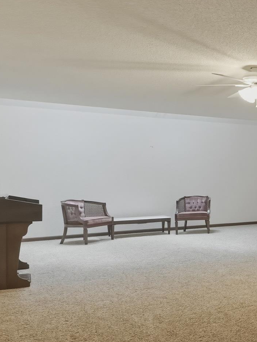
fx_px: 418
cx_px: 366
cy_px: 189
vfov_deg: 44.4
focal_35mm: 42
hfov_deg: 26.6
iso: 800
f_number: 4
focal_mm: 11
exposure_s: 1/200
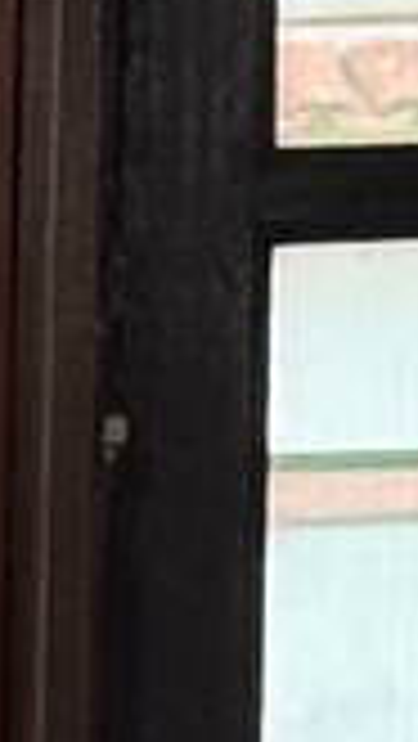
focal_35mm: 456
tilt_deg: -5.4
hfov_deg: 2.4
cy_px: 1749
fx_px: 8971
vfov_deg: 4.6
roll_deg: +1.1
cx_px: -2782
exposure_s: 1/40
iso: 320
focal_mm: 6.76
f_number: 1.78
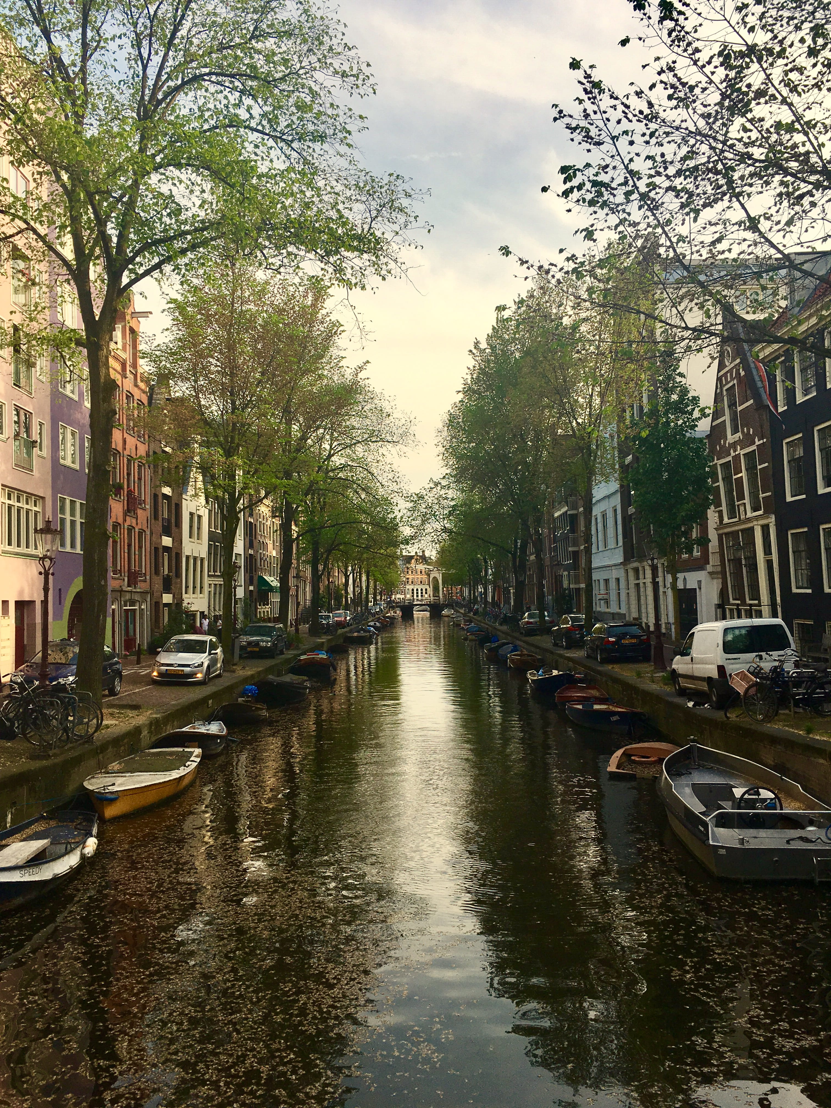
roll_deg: +1.4
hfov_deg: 48.2
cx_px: 416
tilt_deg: +1.0
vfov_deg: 61.7
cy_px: 554
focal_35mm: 29
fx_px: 928
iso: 25
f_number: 2.2
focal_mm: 4.15
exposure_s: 1/561
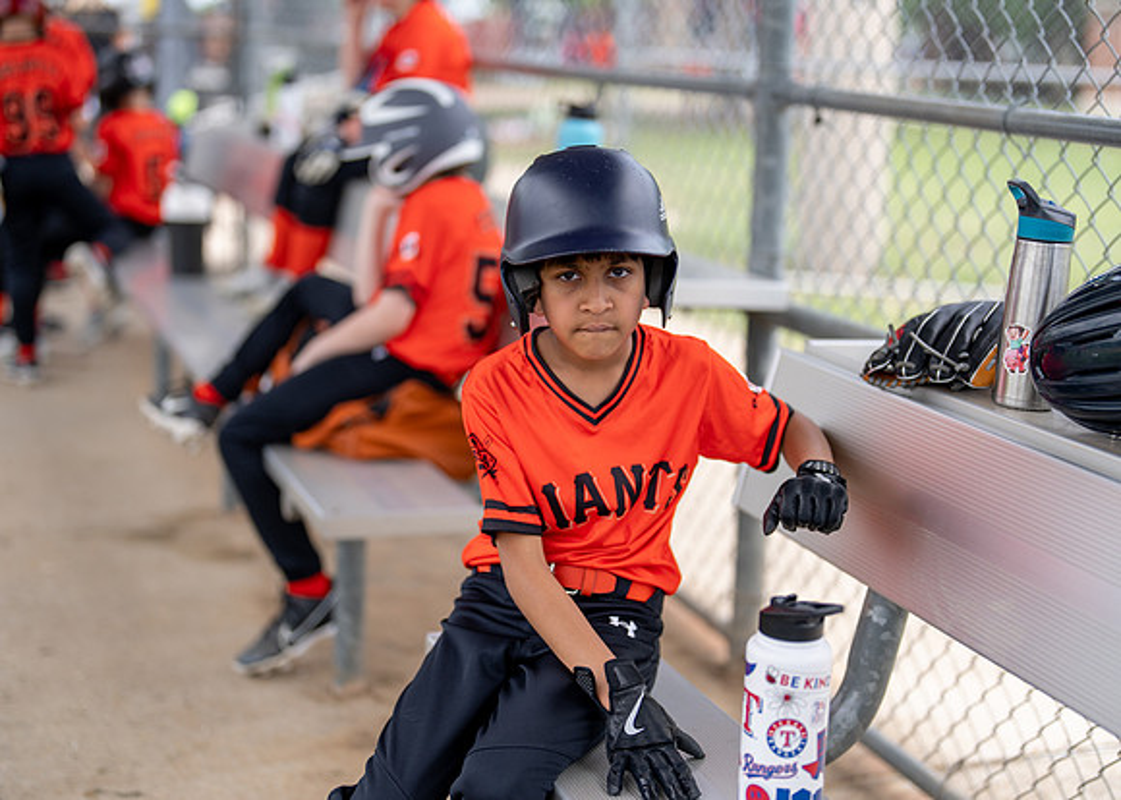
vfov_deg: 25.6
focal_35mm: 55
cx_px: 560
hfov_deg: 35.3
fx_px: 1762
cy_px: 400
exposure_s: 1/5000
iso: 100
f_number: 1.2
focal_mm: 50
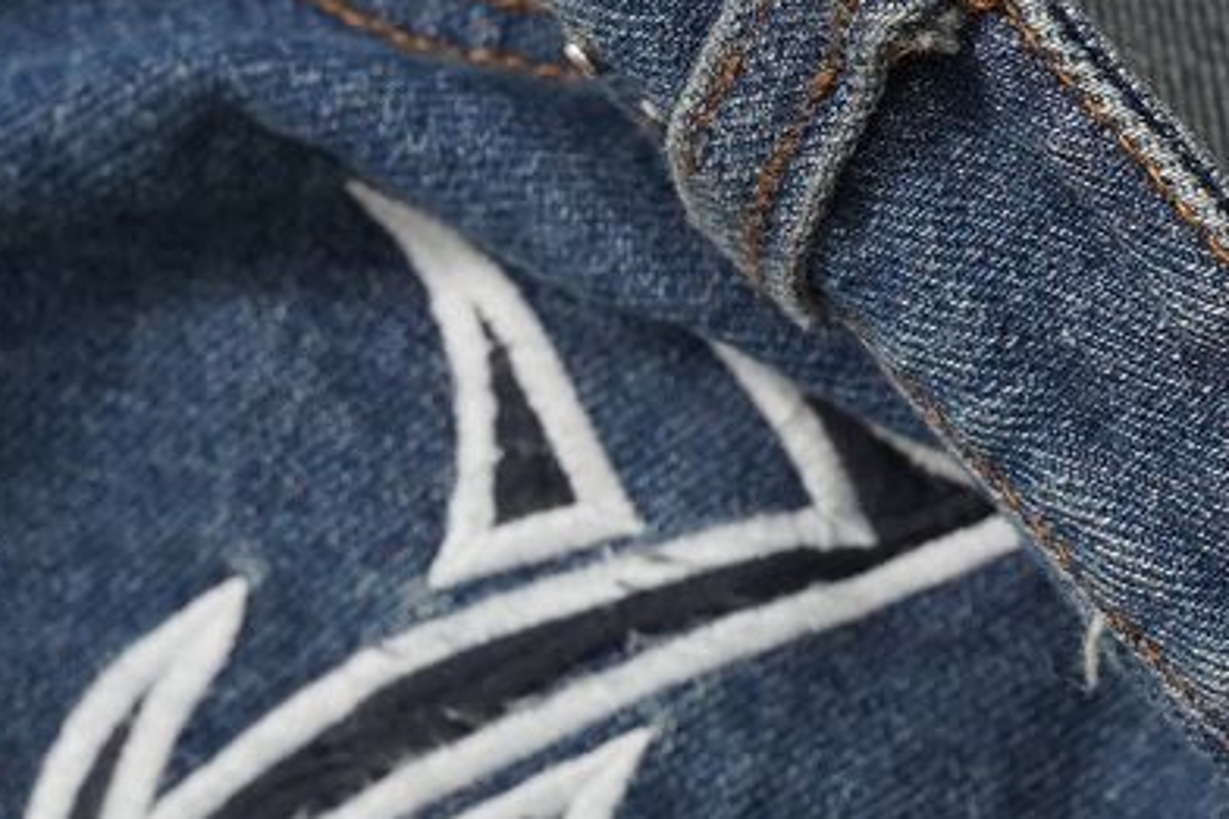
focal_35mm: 134
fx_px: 4572
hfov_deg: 14.0
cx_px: 2007
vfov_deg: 10.2
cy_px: 88
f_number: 10
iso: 1600
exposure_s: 1/100
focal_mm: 35
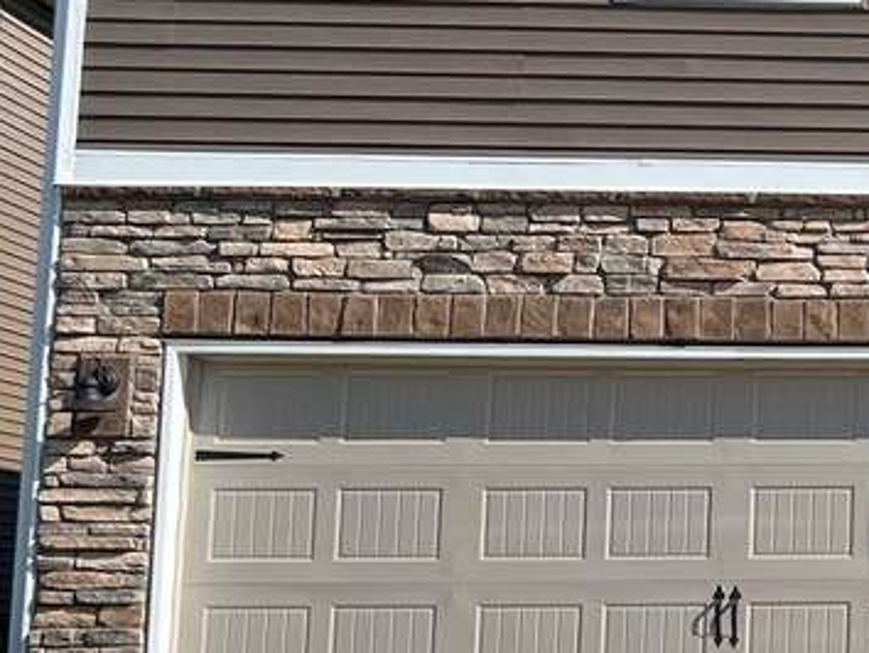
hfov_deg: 18.7
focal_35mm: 94
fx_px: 2361
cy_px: 304
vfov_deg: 15.7
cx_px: 1254
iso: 50
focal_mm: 5.7
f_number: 1.5
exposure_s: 1/4831
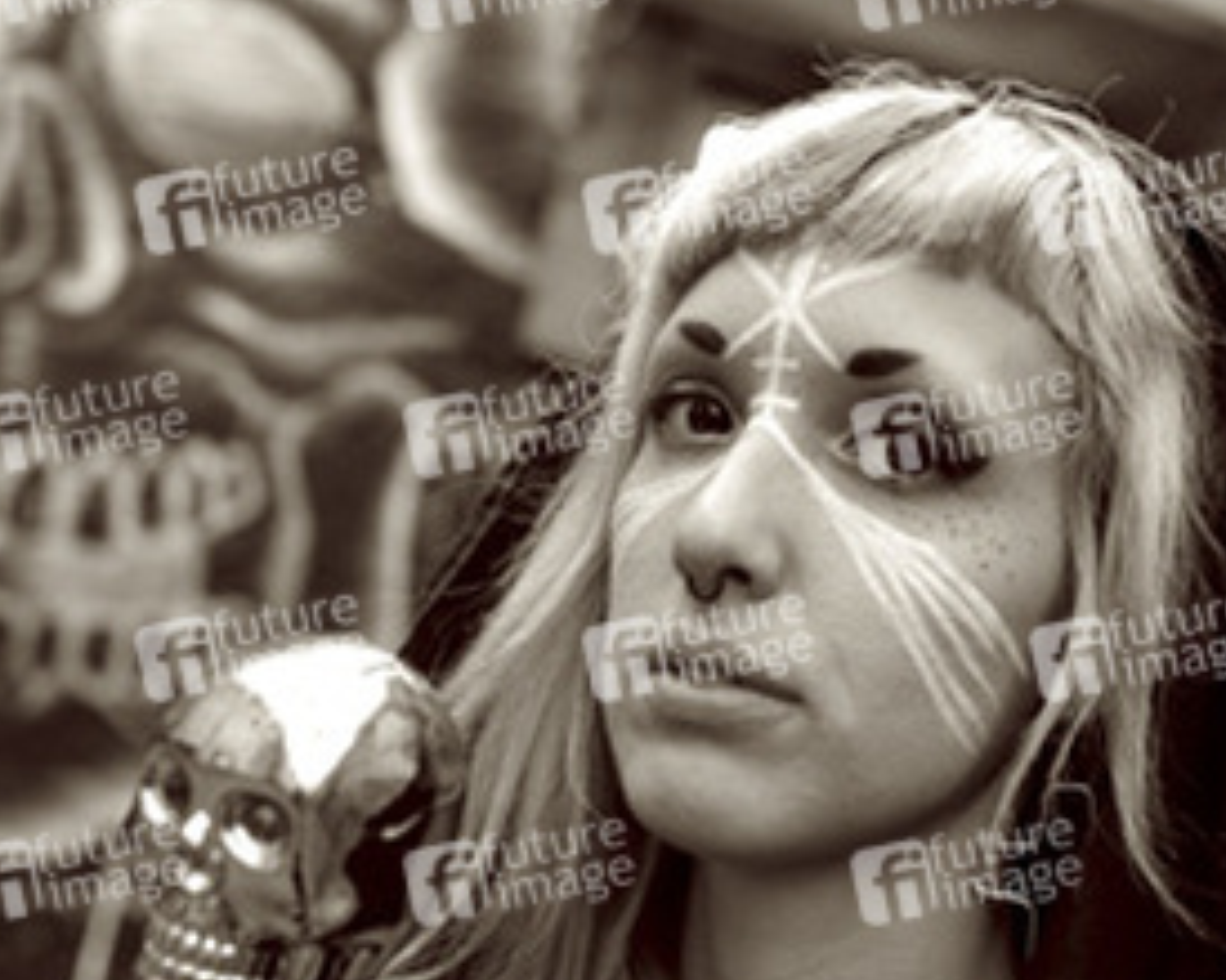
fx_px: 1959
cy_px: 537
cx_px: 577
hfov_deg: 34.7
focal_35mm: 54
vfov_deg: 28.1
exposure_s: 1/50
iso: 640
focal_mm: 35
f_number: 3.5
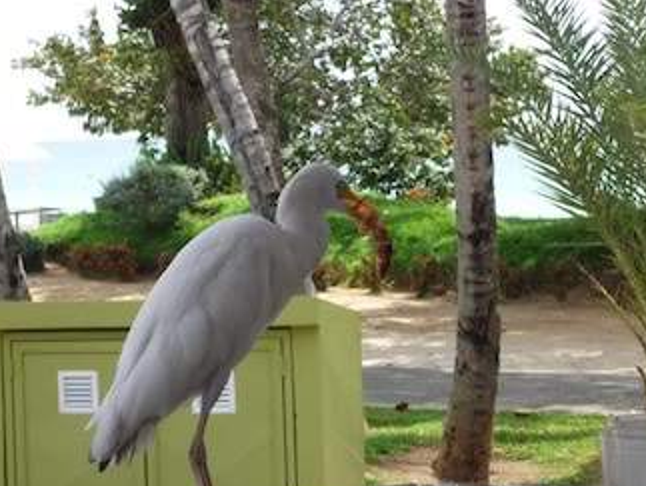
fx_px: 2485
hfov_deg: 14.8
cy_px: 257
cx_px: 296
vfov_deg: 11.2
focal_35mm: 133
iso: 100
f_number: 5.6
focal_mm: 17.6
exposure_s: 1/200
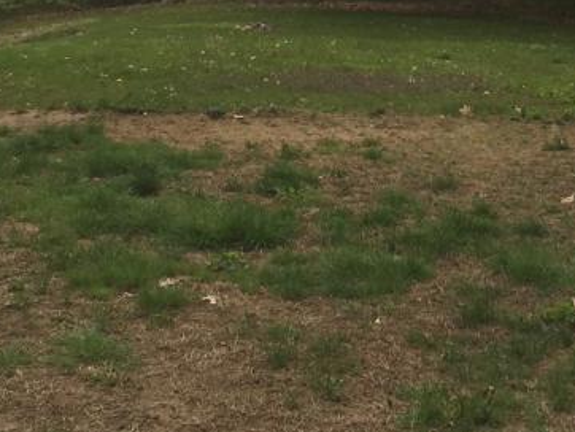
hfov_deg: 23.7
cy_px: -78
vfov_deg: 17.2
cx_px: 370
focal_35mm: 82
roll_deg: +1.8
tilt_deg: -1.2
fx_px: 1363
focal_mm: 4.15
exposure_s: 1/608
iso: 32
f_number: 2.2
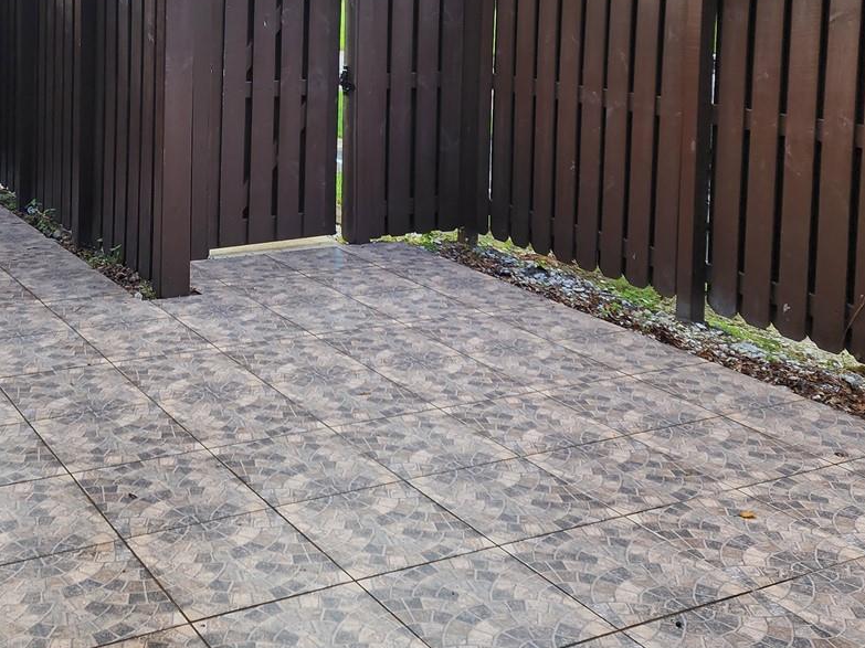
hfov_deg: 39.9
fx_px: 1174
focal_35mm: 47
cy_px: 47
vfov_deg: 29.4
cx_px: 281
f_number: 1.8
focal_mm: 6.4
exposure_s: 1/180
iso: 20
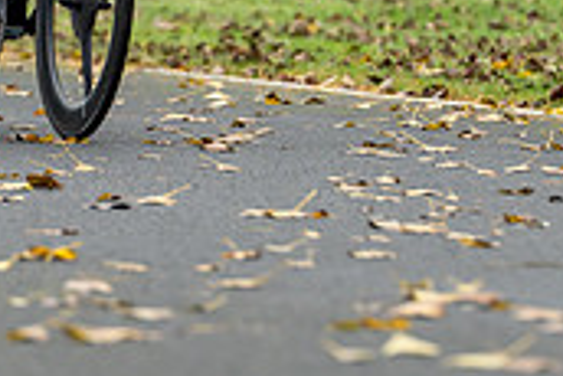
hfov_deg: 3.7
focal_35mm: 550
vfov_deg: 2.5
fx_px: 8608
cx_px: 39
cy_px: -178
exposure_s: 1/1000
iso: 1000
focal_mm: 163
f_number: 3.5
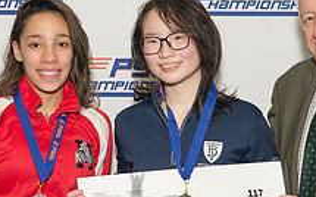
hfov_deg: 17.6
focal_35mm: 118
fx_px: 1015
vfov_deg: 11.0
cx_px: 108
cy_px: 165
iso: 1600
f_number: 5
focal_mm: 35
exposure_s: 1/250
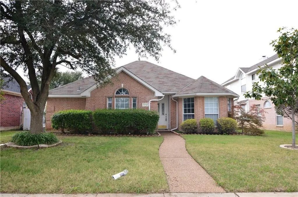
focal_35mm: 24
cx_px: 149
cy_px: 98
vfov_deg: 52.9
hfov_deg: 73.9
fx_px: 198
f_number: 4.5
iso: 100
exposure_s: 1/250
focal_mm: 16
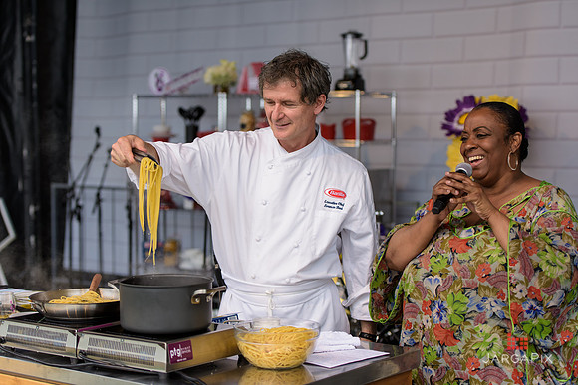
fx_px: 1124
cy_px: 192
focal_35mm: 70
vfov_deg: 19.5
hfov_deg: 28.8
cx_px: 289
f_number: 3.2
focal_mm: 70
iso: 250
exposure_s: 1/1600
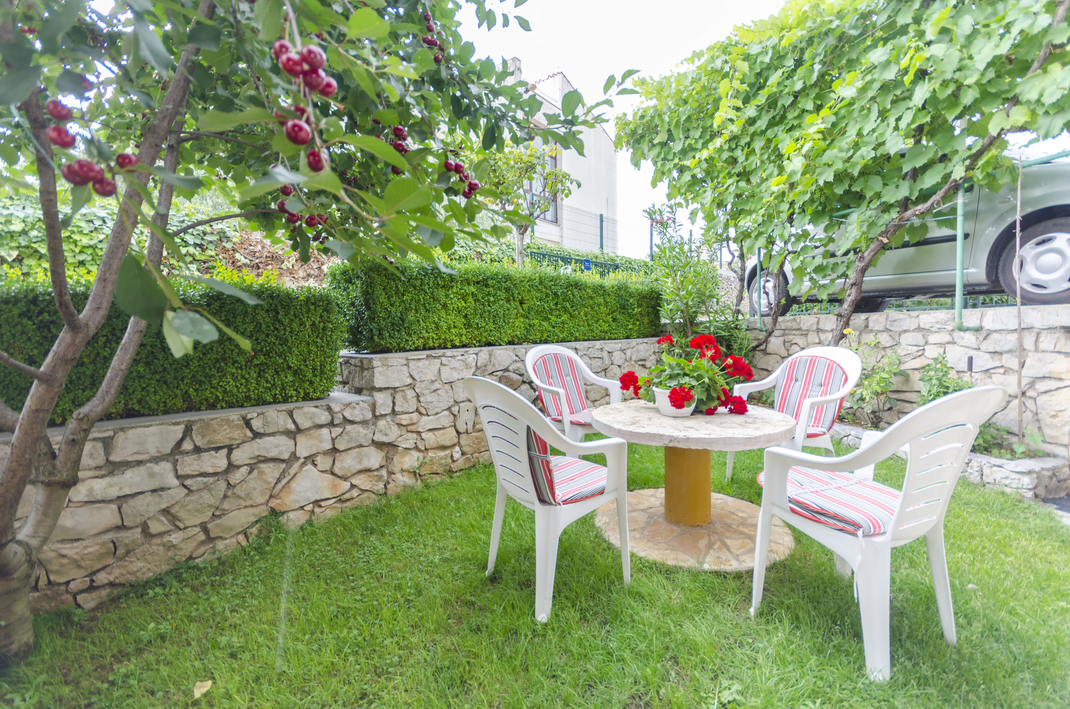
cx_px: 535
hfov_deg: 100.5
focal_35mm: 15
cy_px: 354
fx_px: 445
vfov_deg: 77.1
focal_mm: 10
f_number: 4
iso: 160
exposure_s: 1/50
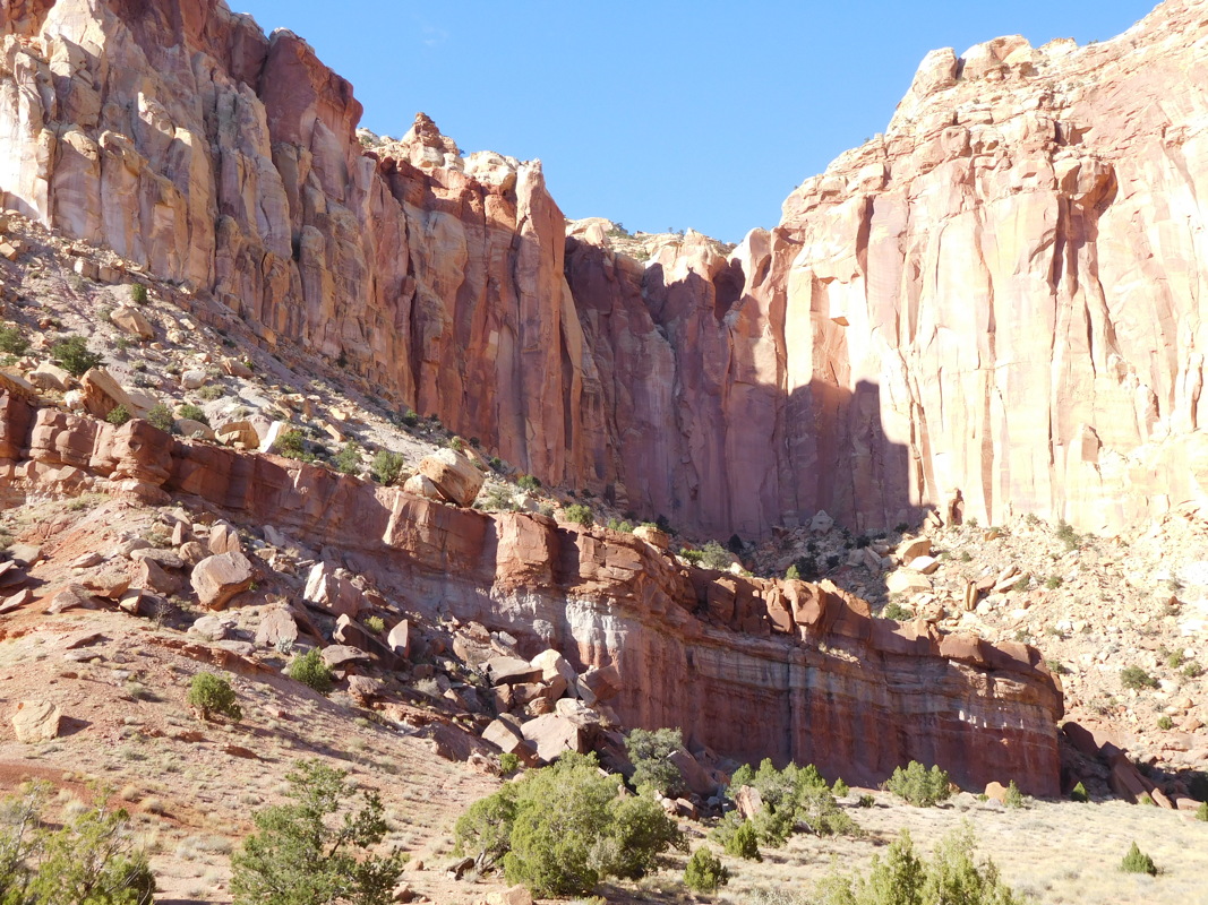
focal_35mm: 35
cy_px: 452
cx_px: 604
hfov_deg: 52.6
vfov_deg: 40.7
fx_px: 1221
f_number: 3.8
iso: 125
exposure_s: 1/400
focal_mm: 6.2
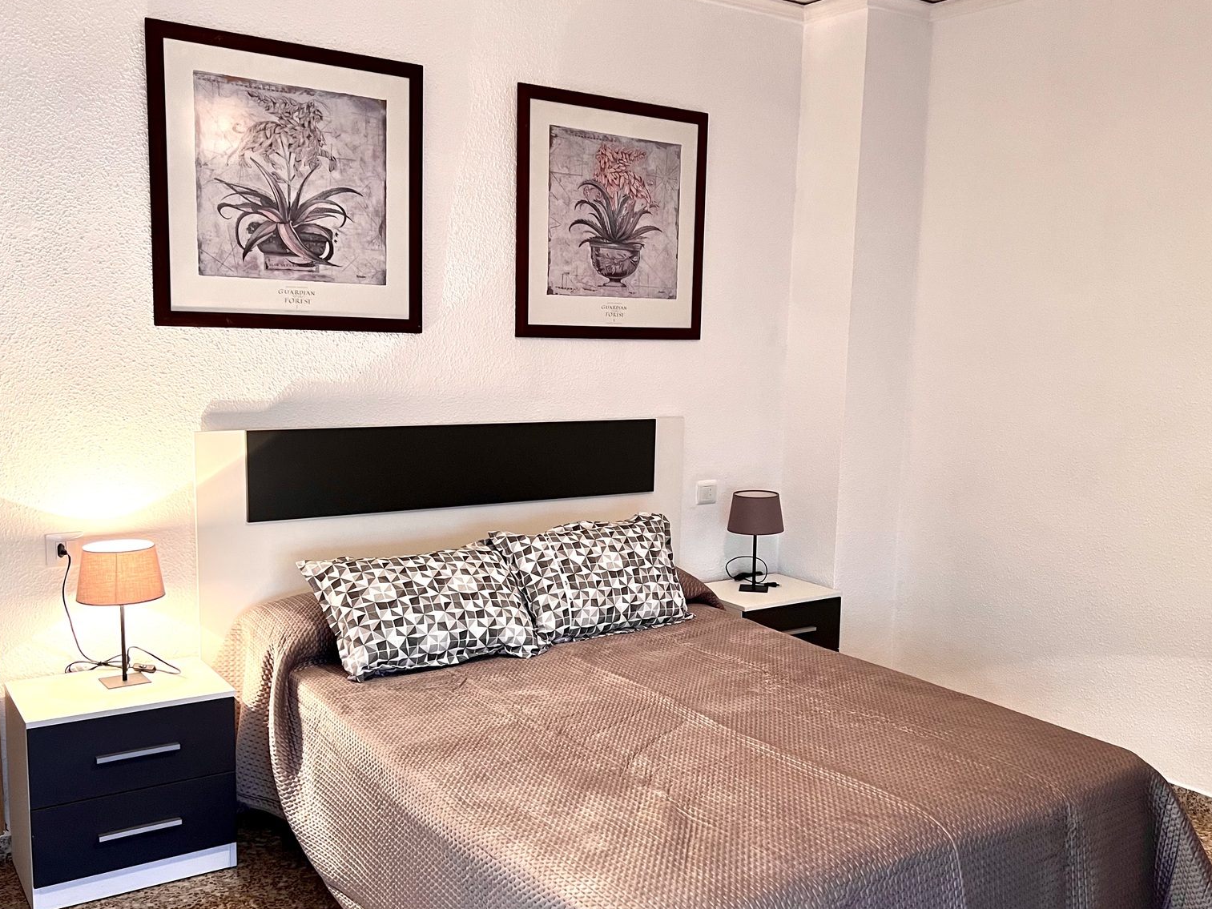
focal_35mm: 33
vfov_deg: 42.9
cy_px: 493
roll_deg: -1.4
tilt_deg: -8.9
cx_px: 660
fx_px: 1156
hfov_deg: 55.3
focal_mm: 5.7
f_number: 1.5
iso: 200
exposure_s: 1/50
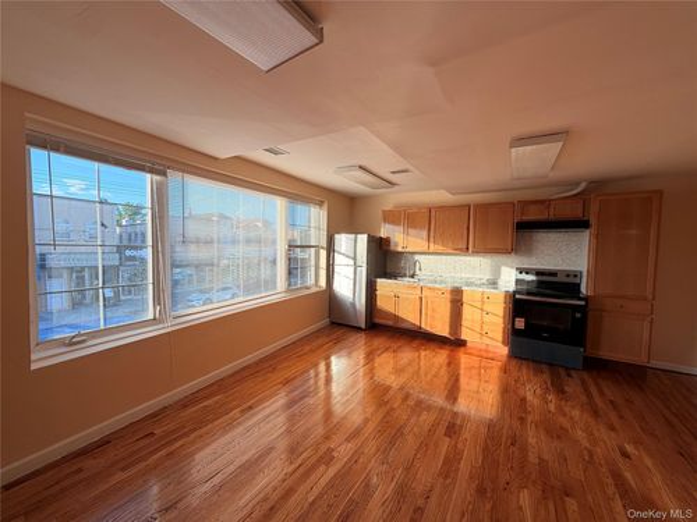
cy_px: 261
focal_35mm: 14
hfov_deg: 102.1
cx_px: 348
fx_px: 282
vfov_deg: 85.7
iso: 40
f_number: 2.2
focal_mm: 2.22
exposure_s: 1/194
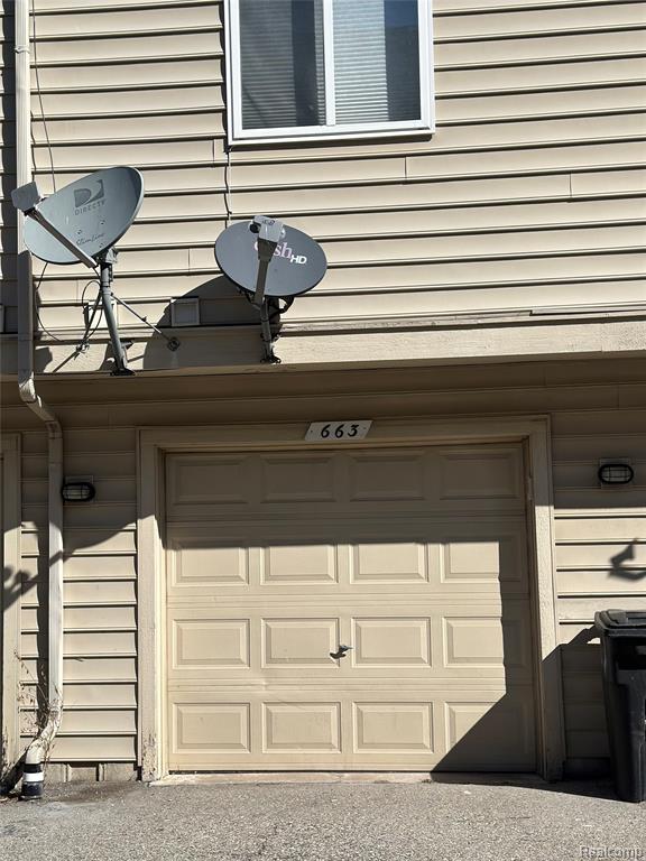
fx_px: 1194
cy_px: 430
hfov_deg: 30.3
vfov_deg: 39.7
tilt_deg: +5.6
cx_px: 323
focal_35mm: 48
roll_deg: +0.9
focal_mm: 6.86
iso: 100
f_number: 1.78
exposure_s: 1/8197
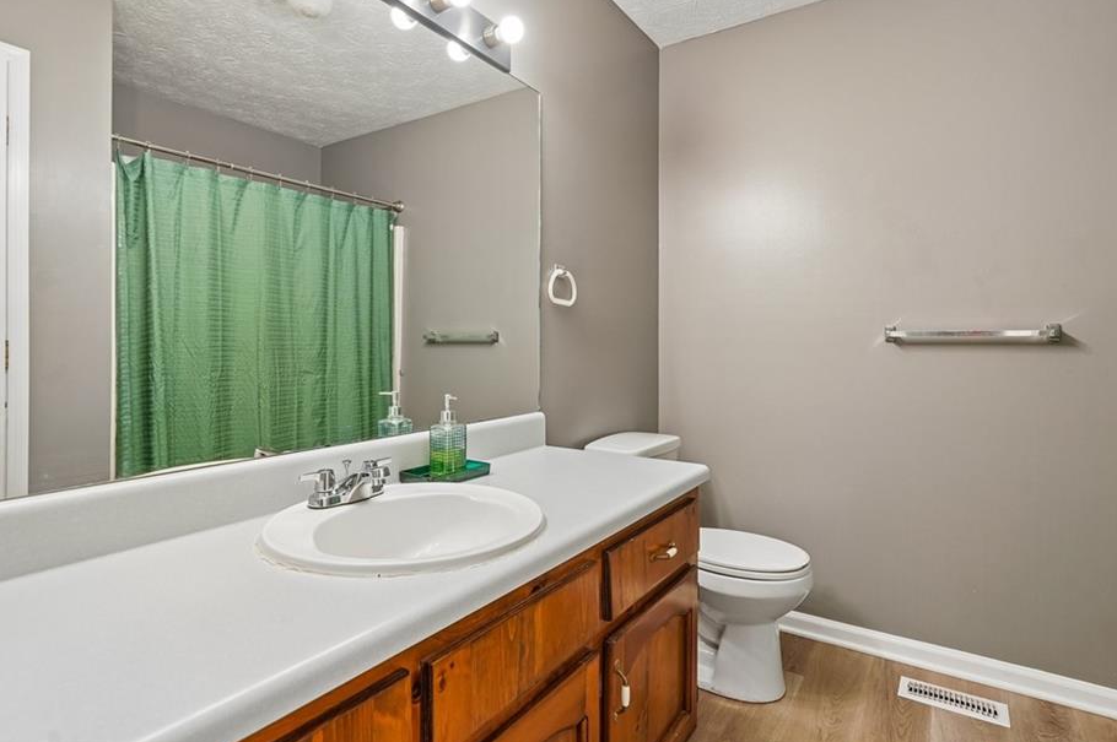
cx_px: 568
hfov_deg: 90.0
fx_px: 558
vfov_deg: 67.1
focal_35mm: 18
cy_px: 333
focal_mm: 16
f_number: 6.3
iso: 400
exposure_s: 1/5
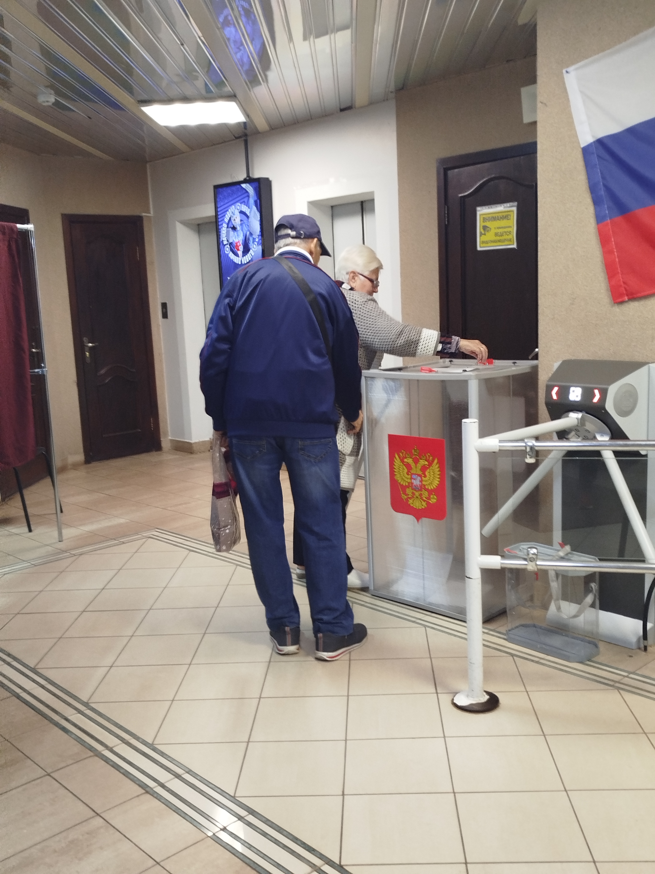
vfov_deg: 55.4
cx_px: 328
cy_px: 437
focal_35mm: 33
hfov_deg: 42.9
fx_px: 833
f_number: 1.7
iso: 250
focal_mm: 5.31
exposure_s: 1/33
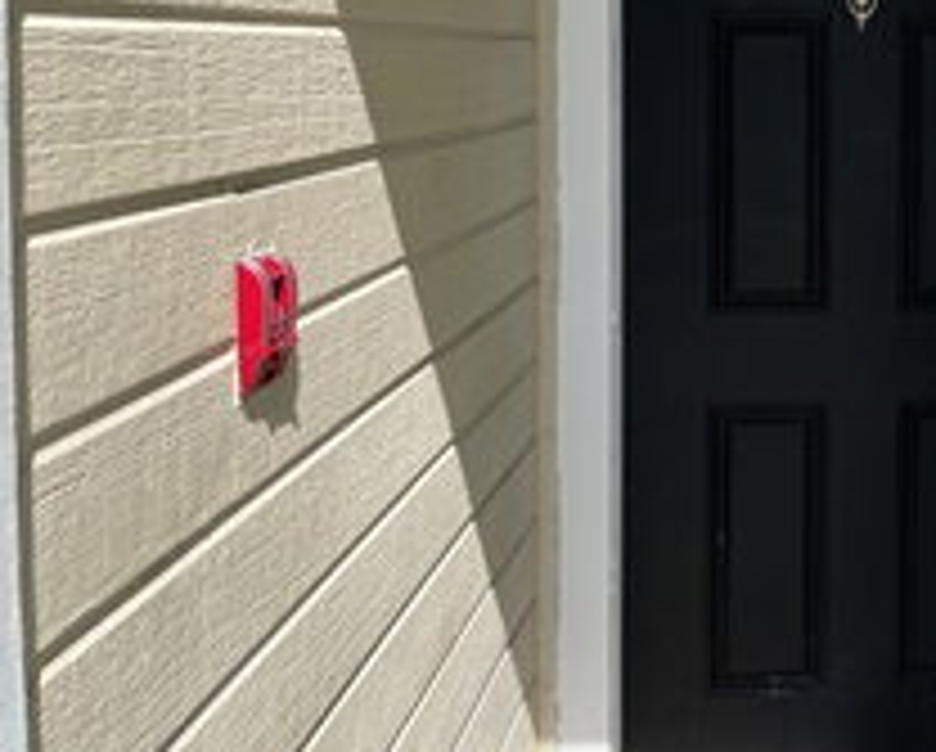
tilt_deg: -2.5
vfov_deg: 28.2
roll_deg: -0.1
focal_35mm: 52
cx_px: 952
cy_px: 95
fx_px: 1443
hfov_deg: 32.8
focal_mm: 4.2
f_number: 1.6
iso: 32
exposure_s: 1/2817
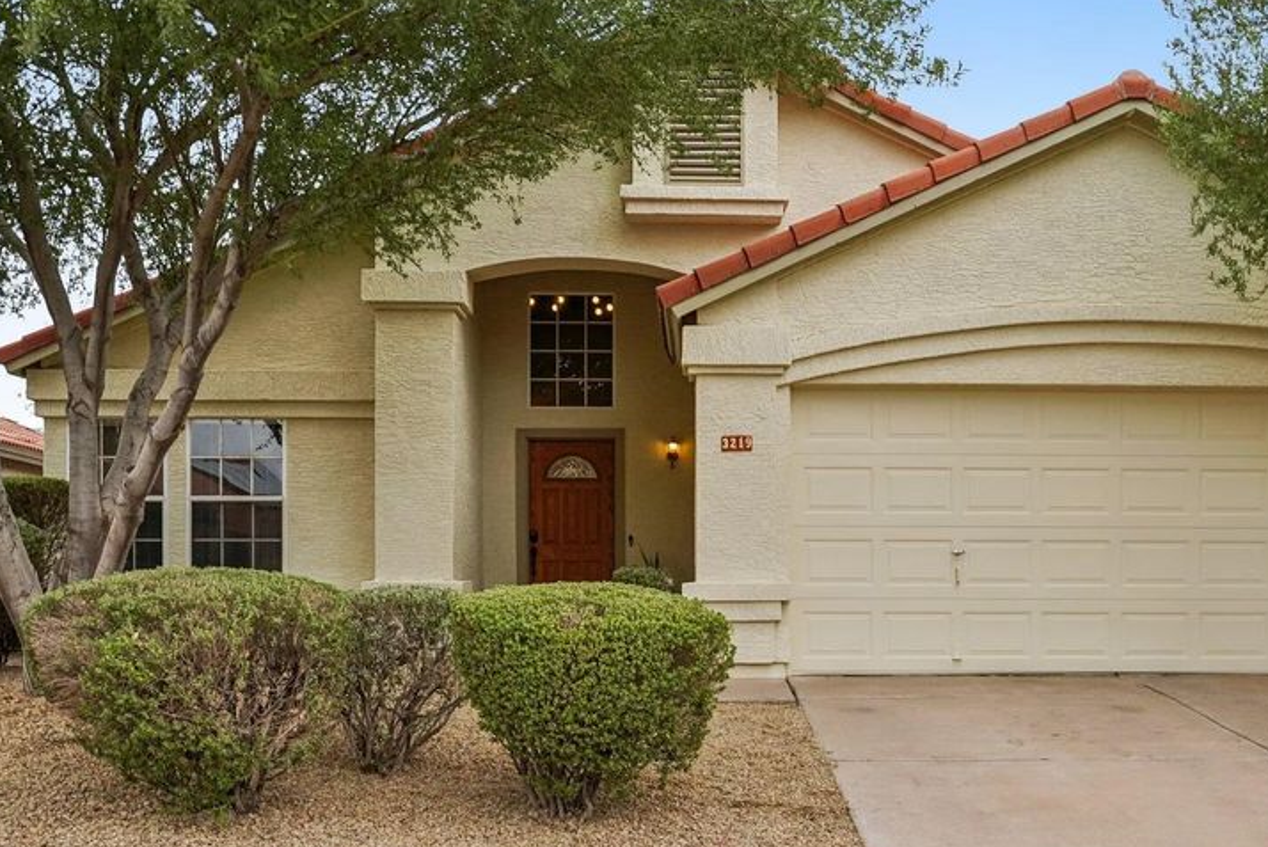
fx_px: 1515
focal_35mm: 43
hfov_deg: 45.2
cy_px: 392
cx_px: 753
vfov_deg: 31.2
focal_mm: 30
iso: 400
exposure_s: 1/1000
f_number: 4.5
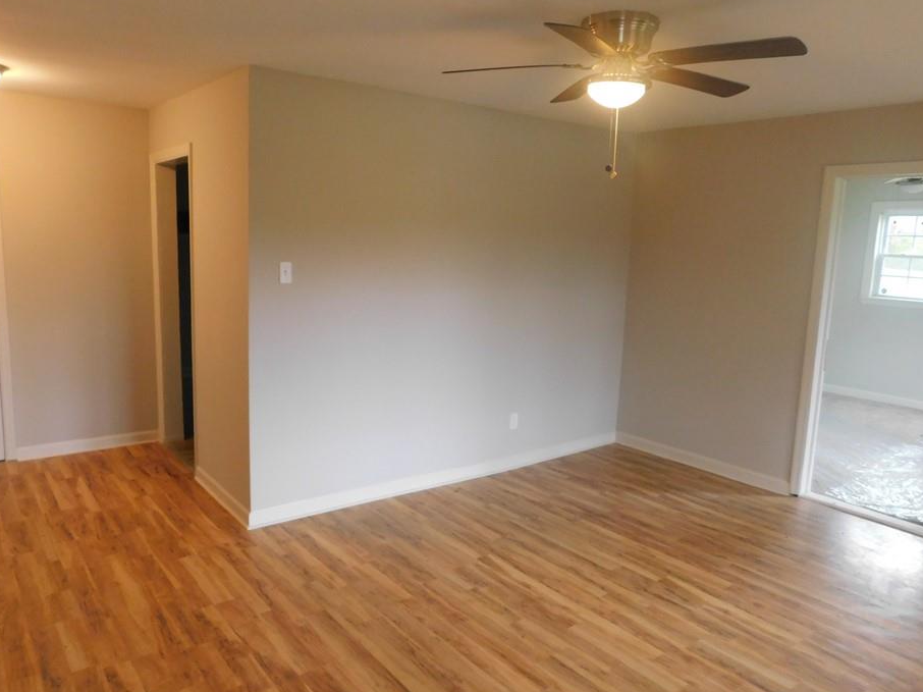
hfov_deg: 67.3
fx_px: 693
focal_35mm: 26
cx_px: 444
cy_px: 342
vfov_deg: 53.0
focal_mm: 4
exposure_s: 1/30
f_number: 3
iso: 360
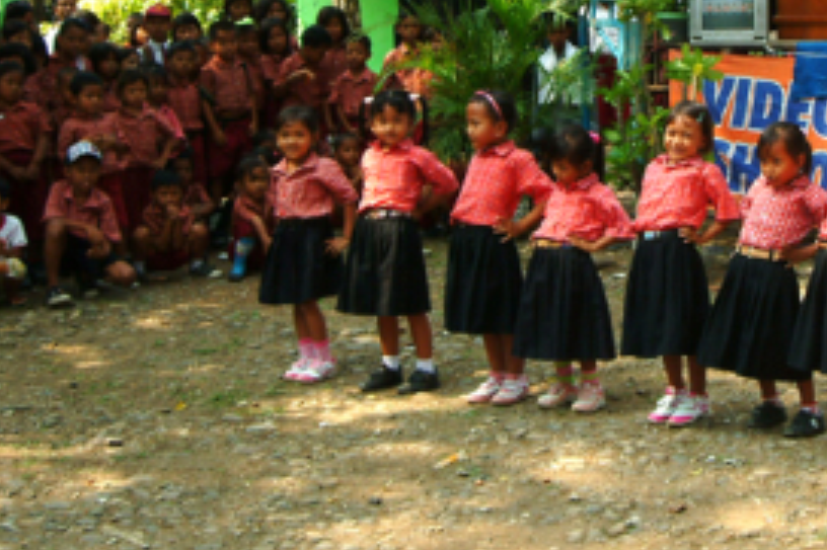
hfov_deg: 23.2
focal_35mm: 86
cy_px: 108
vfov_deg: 15.8
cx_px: 708
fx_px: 1974
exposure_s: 1/90
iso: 100
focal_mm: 24
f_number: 6.7
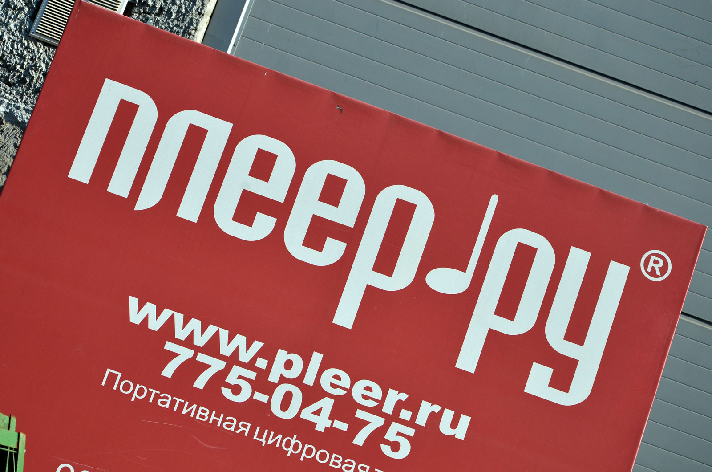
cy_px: 236
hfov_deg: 19.5
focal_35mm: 105
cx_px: 356
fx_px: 2073
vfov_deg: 13.0
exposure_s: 1/1000
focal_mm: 70
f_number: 8
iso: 200
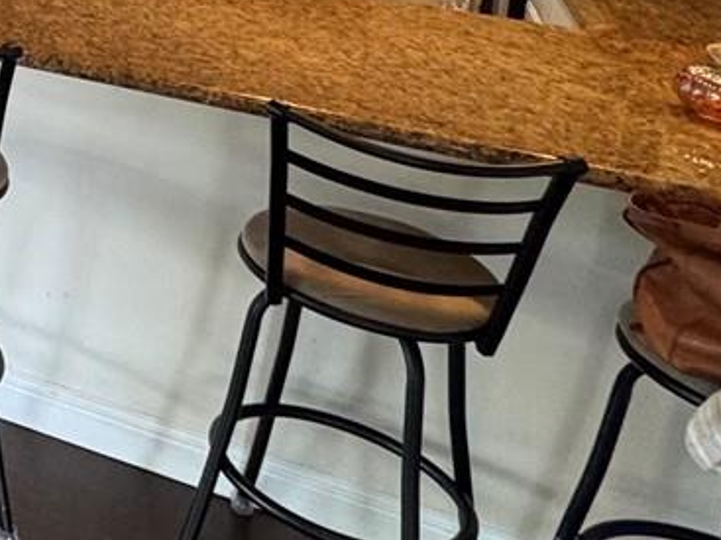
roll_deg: -1.6
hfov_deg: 22.1
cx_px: -517
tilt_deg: -5.9
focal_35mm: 61
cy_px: -261
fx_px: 1270
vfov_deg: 20.6
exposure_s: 1/60
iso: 160
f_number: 2.2
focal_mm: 2.22
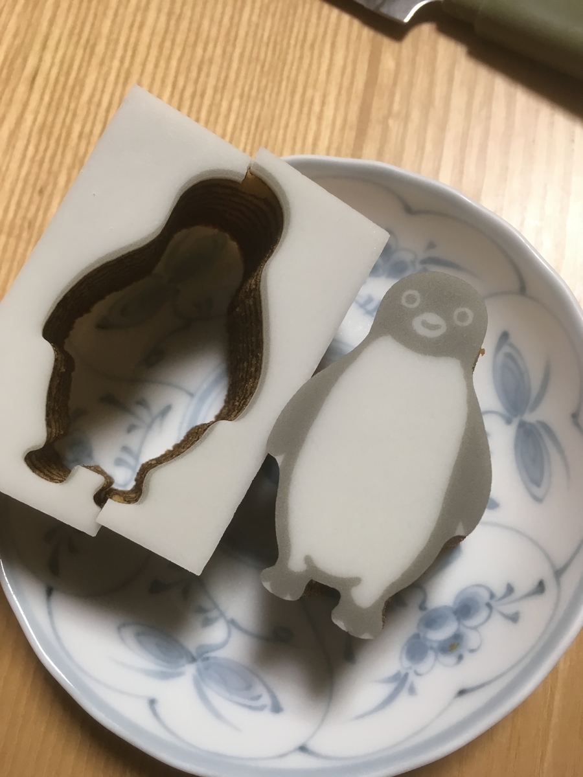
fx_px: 651
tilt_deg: -72.8
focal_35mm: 29
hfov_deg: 48.2
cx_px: 292
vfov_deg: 61.7
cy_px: 388
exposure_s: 1/30
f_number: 2.2
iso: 64
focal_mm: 4.15
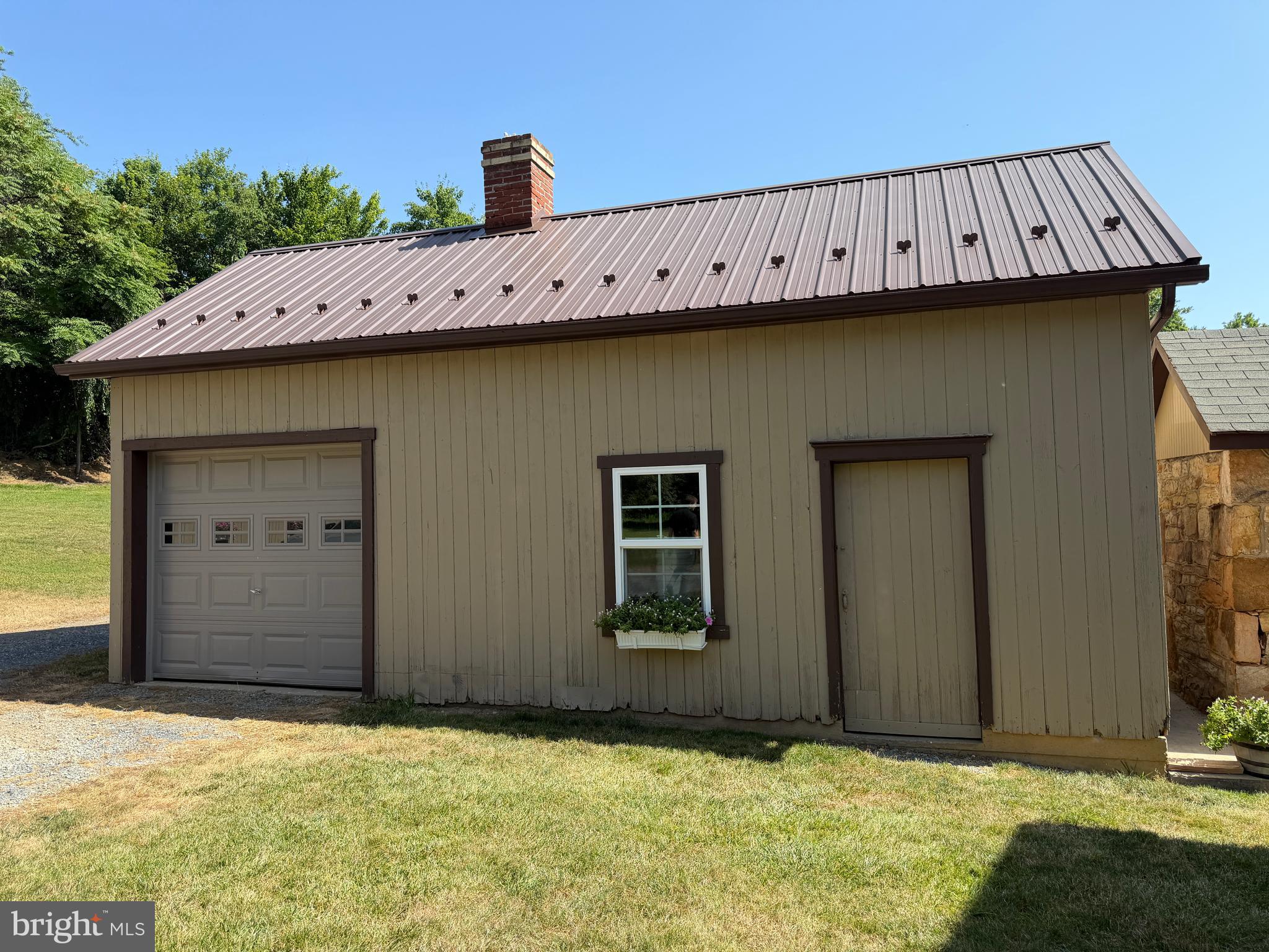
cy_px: 476
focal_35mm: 24
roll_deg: +0.5
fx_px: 880
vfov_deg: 56.8
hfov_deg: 71.6
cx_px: 634
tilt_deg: +2.0
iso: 80
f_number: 1.78
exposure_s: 1/1901
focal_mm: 6.76
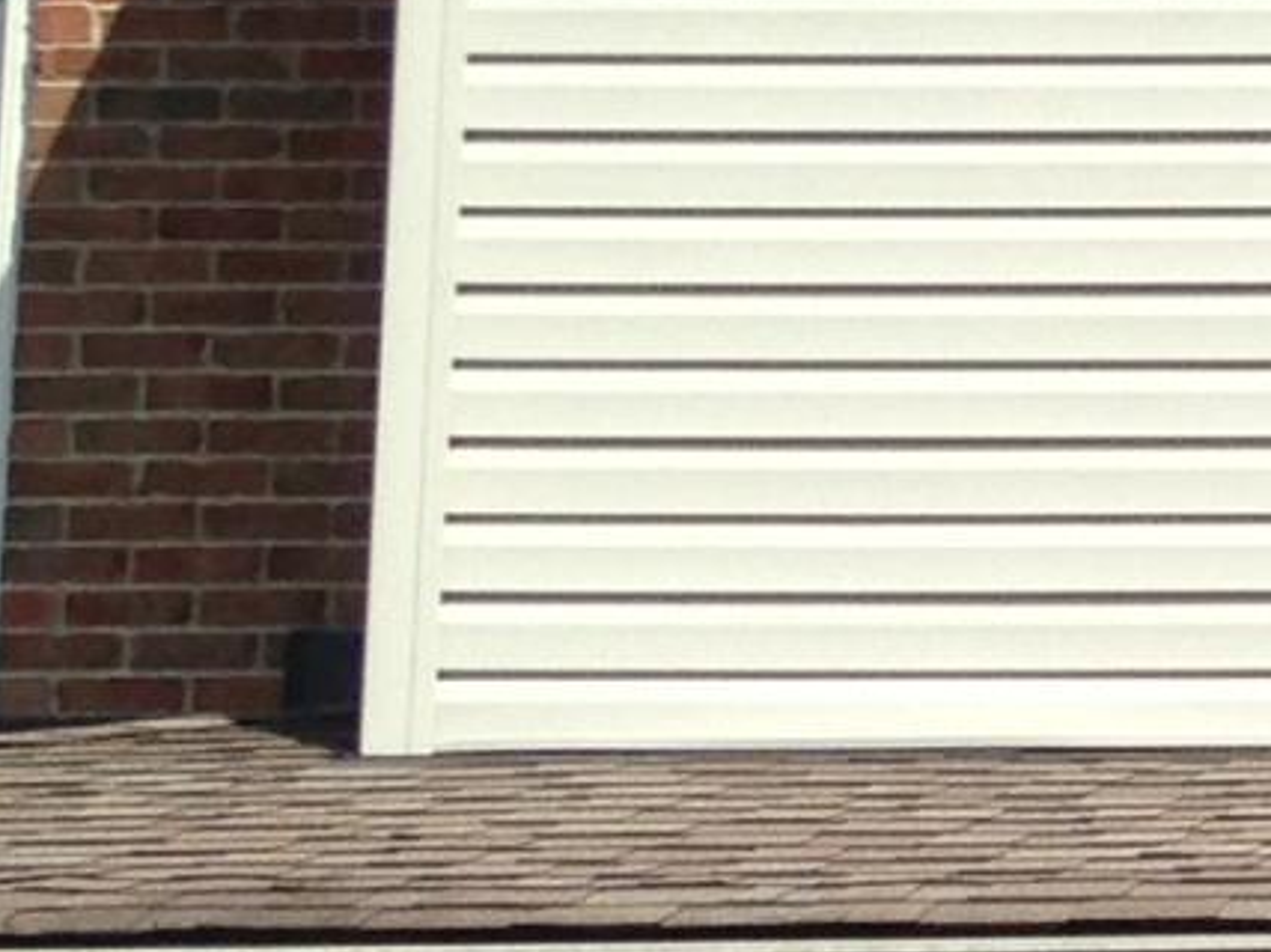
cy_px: 782
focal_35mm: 232
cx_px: 2884
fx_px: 8516
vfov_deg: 6.4
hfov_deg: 8.0
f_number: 2.4
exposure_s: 1/1938
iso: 50
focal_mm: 4.12
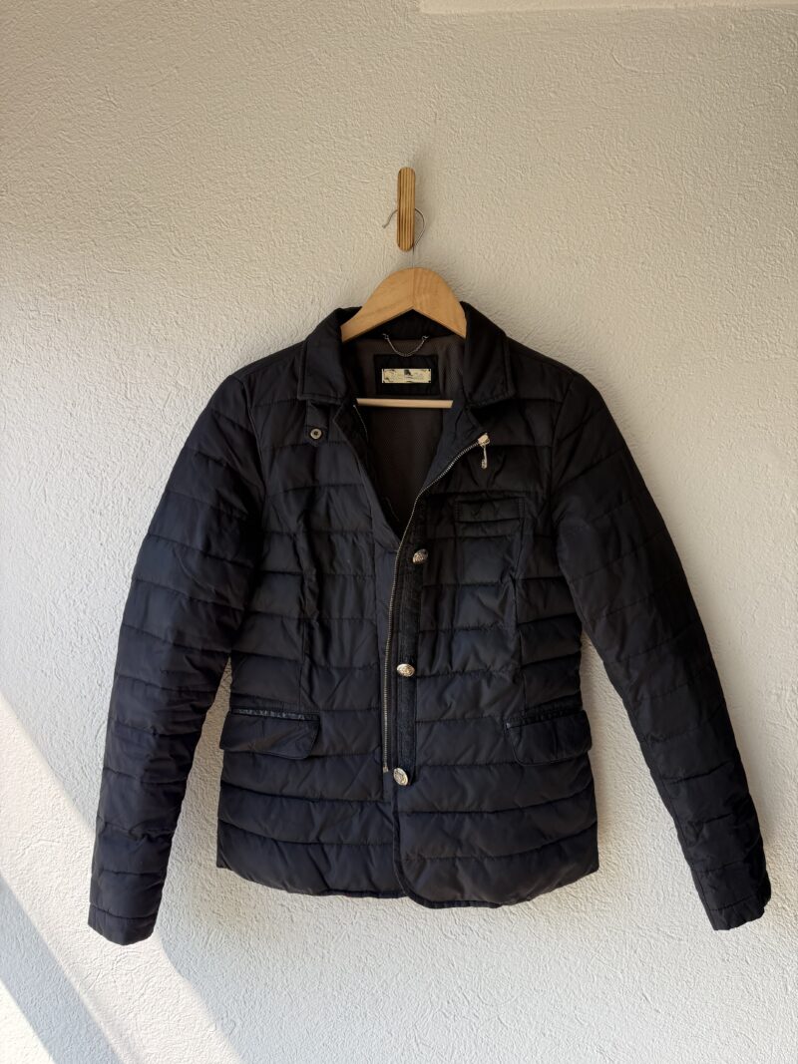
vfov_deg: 71.6
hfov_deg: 56.8
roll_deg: +0.9
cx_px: 399
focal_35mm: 24
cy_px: 532
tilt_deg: -2.2
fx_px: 738
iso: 80
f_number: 1.78
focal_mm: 6.76
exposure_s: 1/391
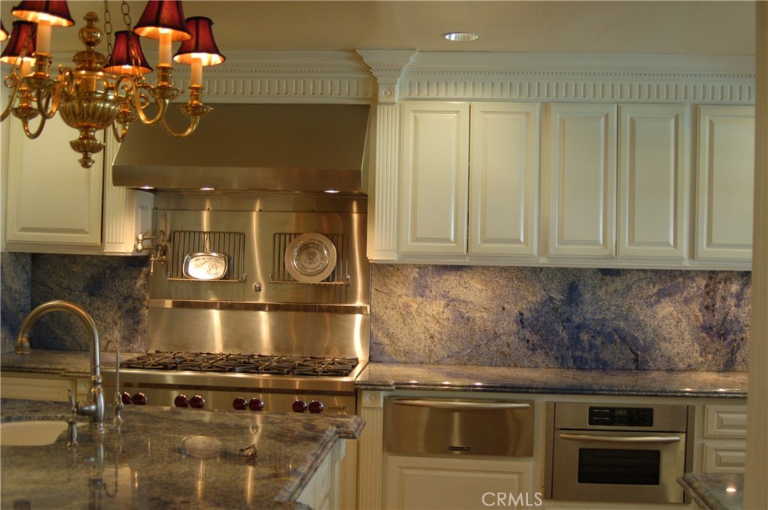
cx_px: 384
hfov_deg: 46.5
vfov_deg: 31.8
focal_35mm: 42
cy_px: 255
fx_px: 895
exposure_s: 1/100
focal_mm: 28
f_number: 3.3
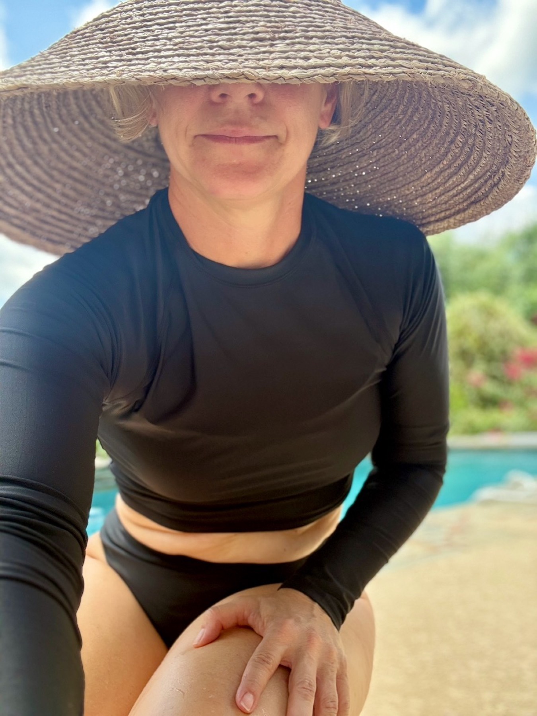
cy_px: 358
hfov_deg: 46.8
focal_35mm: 30
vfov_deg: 60.0
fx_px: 621
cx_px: 268
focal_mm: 2.69
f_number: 1.9
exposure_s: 1/297
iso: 32
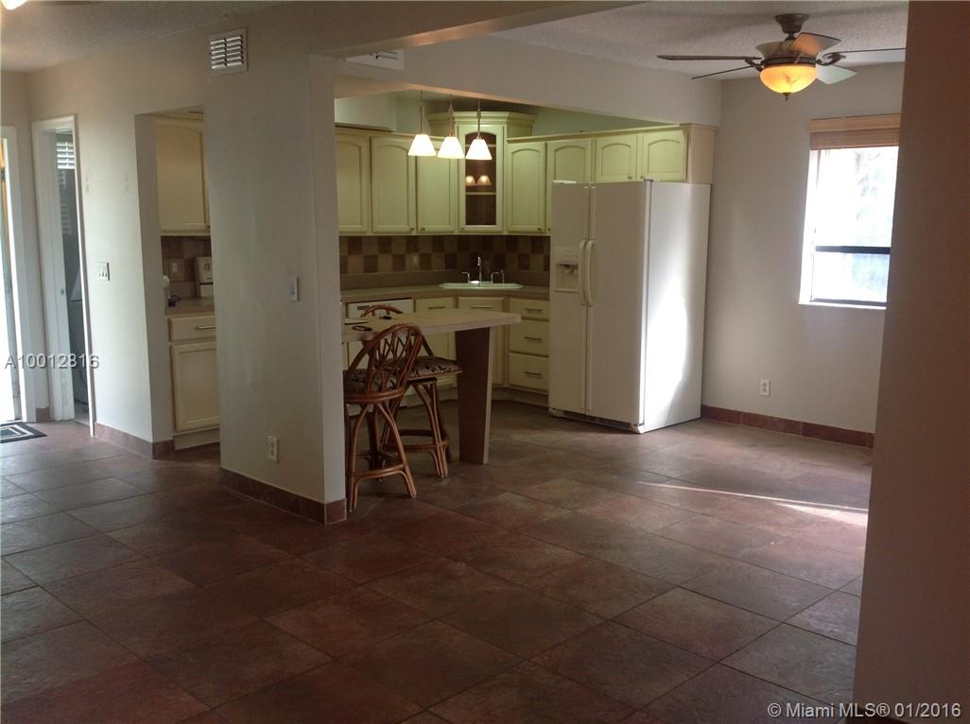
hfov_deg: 52.7
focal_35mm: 35
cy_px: 362
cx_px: 485
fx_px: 979
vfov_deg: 40.6
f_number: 2.4
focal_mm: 4.28
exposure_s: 1/30
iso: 64
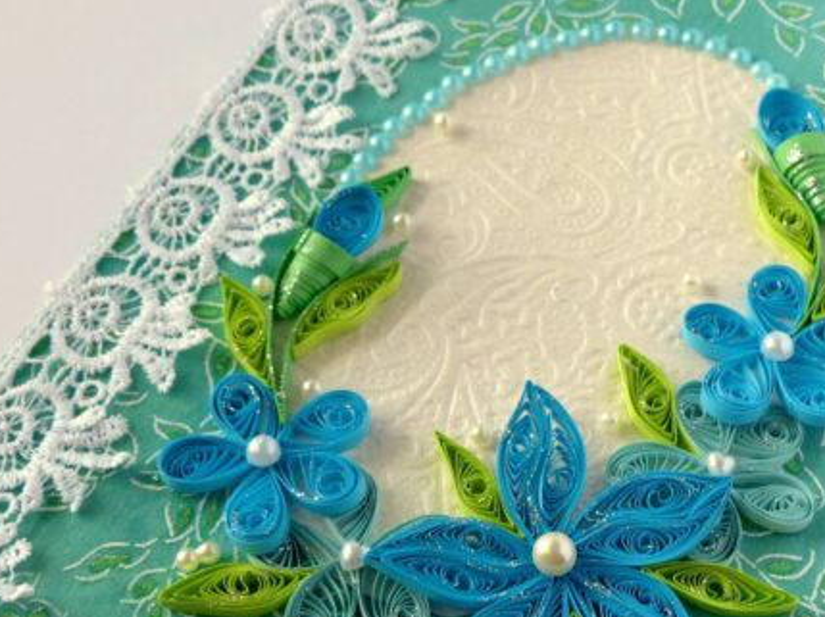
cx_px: 517
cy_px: 417
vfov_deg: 20.9
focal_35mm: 70
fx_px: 1667
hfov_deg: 27.7
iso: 100
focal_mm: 9.1
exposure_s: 1/160
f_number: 2.8
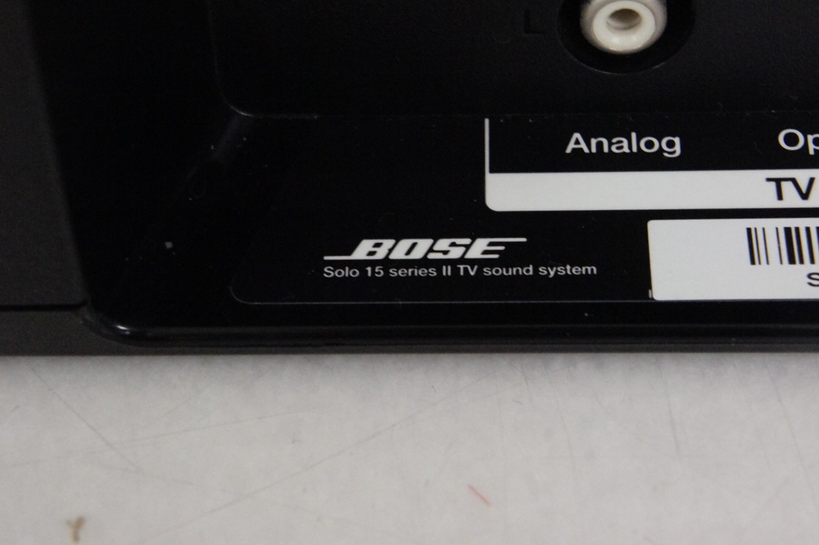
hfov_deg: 24.6
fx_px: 1876
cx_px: 410
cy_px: 272
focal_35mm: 82
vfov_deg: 16.5
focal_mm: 55
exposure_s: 1/40
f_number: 10
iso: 6400
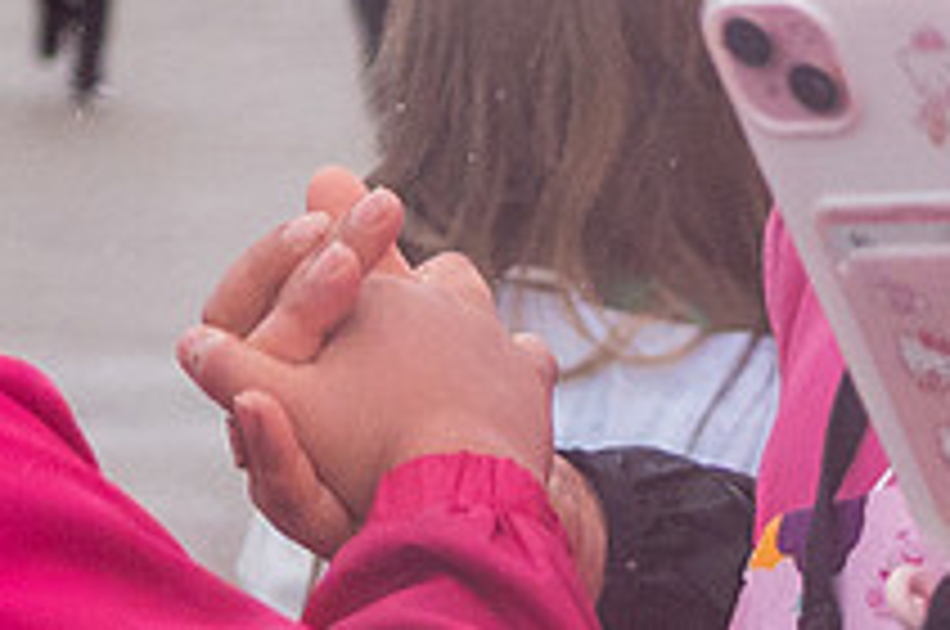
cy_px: -757
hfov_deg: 7.5
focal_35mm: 276
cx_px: 568
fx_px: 7272
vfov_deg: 4.9
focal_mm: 38
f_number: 4
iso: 1600
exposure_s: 1/3200
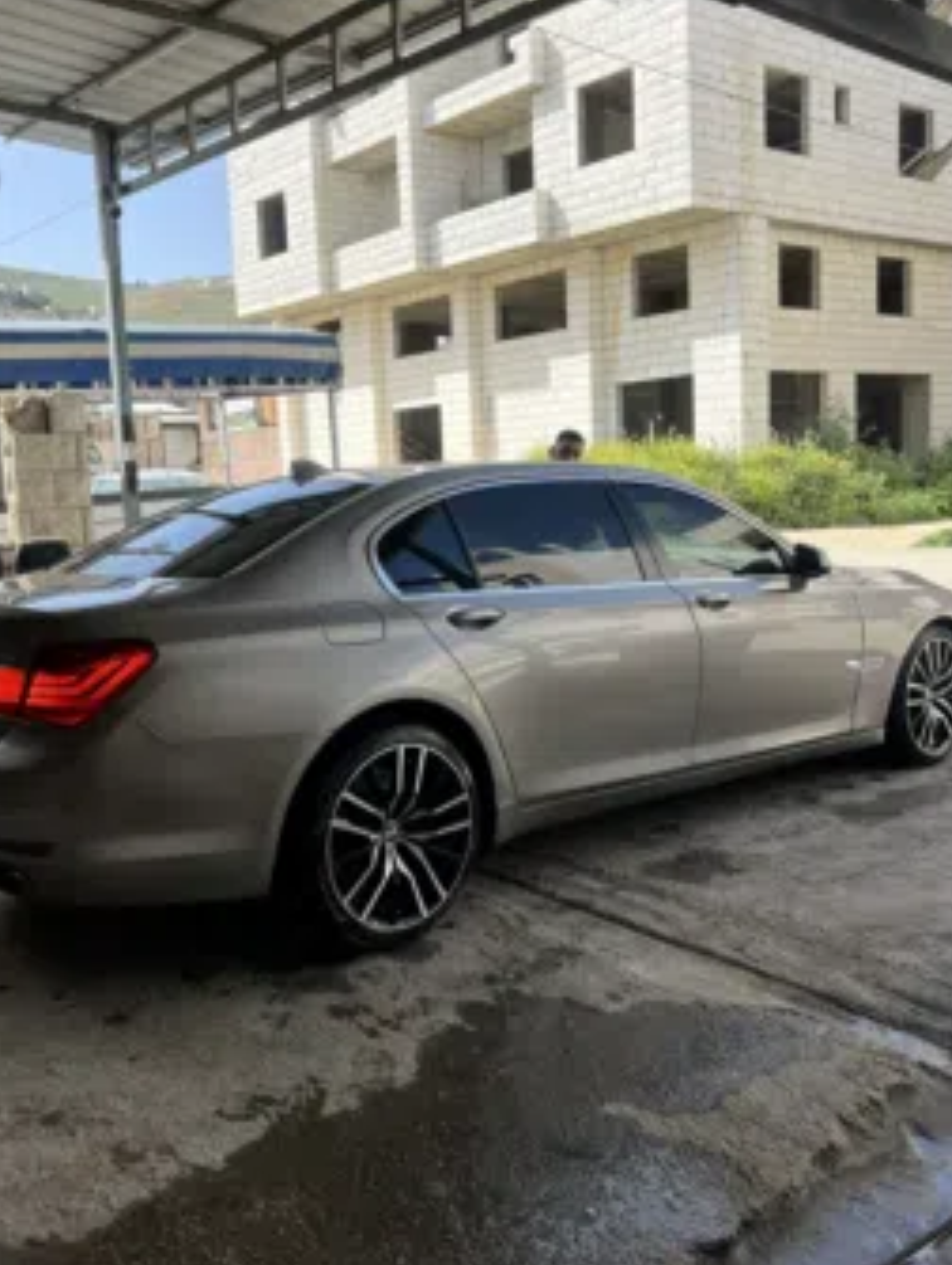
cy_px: 608
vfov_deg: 58.3
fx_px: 1135
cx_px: 416
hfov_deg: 45.4
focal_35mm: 31
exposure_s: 1/1645
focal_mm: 5.7
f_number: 1.5
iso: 50
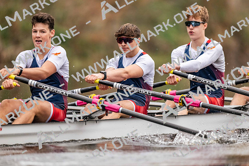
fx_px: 4151
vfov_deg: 2.3
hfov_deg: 3.4
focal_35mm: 600
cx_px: 124
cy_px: 83
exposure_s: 1/2500
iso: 3200
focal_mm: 600
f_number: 4
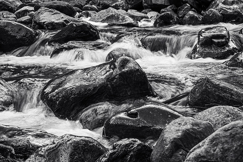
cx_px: 122
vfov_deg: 11.0
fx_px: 843
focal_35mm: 125
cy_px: 71
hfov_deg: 16.4
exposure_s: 1/13
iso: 200
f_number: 7.1
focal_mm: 60
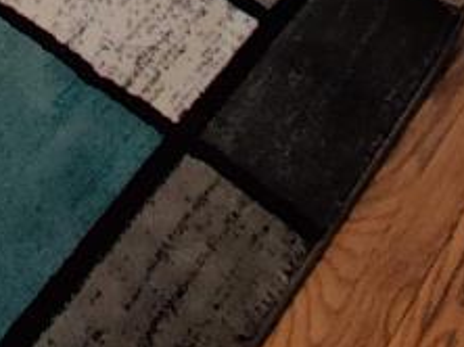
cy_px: -797
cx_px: -17
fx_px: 1178
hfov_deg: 21.4
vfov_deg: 10.1
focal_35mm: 88
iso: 160
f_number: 2.2
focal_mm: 2.25
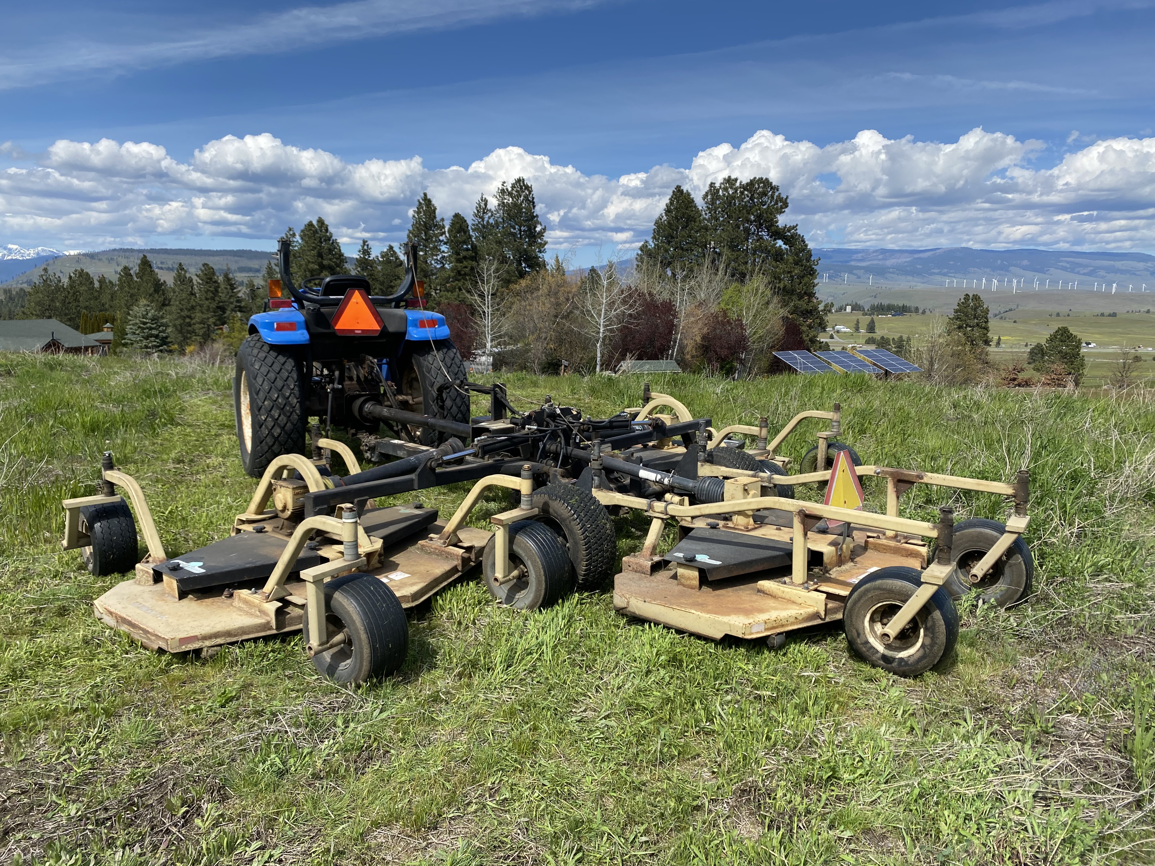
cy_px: 433
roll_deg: -0.3
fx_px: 868
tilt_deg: -7.7
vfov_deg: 53.1
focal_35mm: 26
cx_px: 578
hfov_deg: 67.3
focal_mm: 4.25
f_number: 1.8
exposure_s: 1/2571
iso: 32
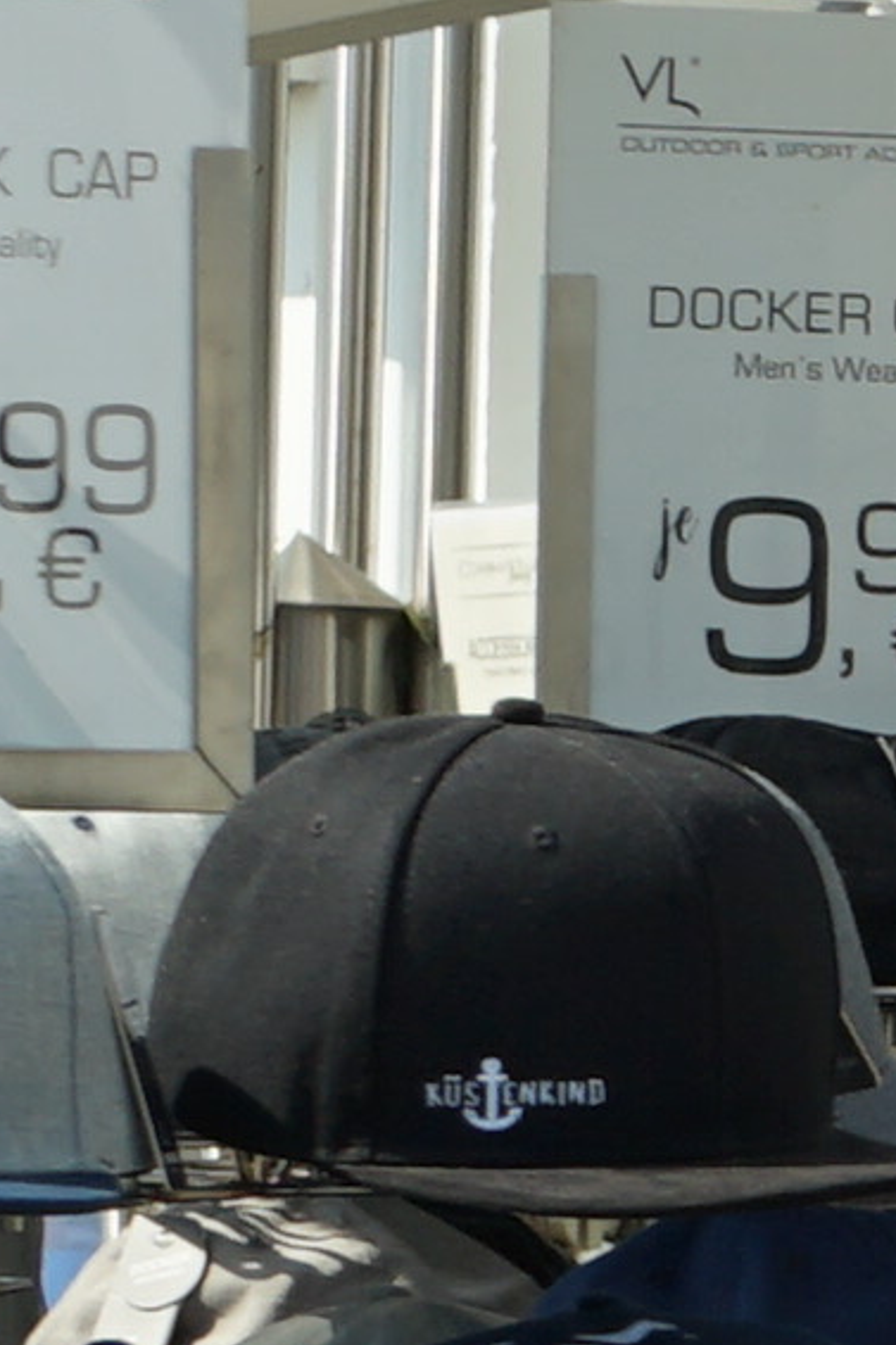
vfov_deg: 4.7
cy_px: 373
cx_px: 2453
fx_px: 16249
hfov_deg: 3.1
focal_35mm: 435
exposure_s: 1/250
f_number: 7.1
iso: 100
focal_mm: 41
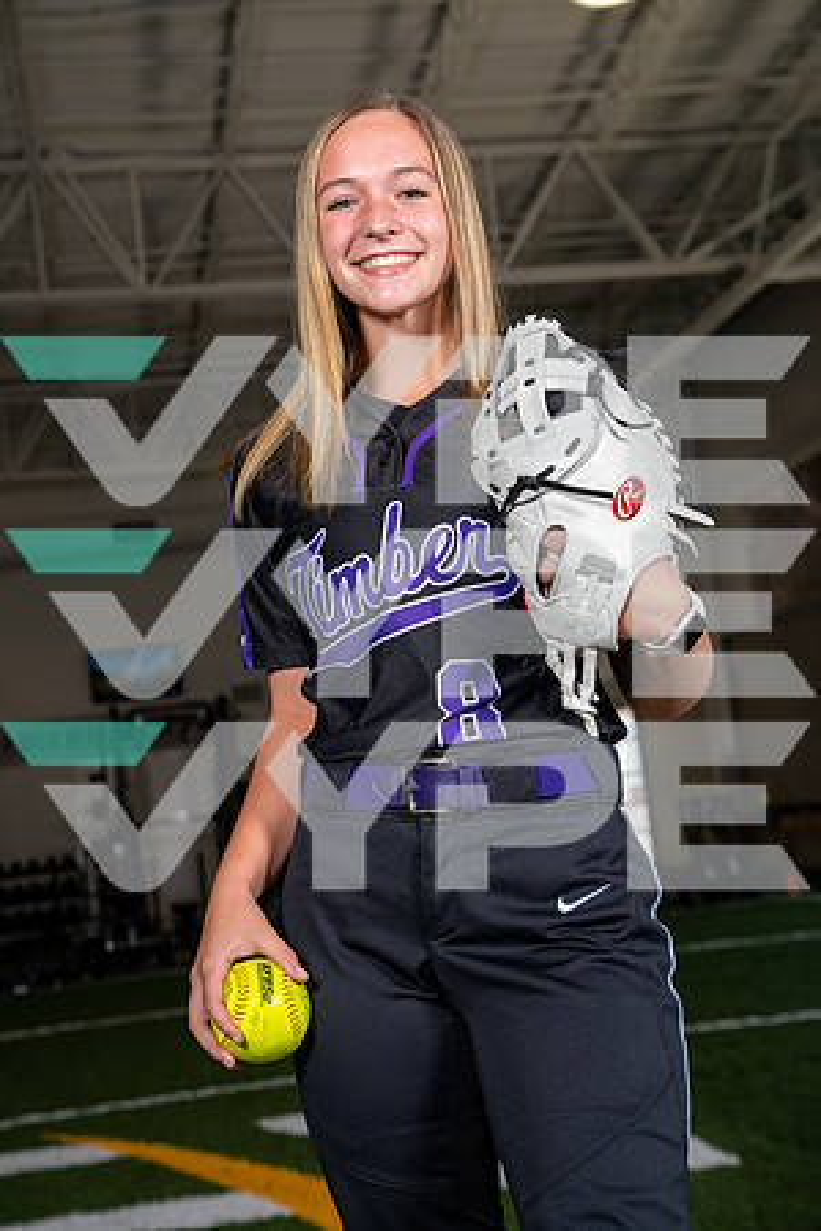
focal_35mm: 60
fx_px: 2052
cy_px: 616
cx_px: 410
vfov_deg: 33.4
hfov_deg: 22.6
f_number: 5.6
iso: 200
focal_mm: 60
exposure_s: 1/200
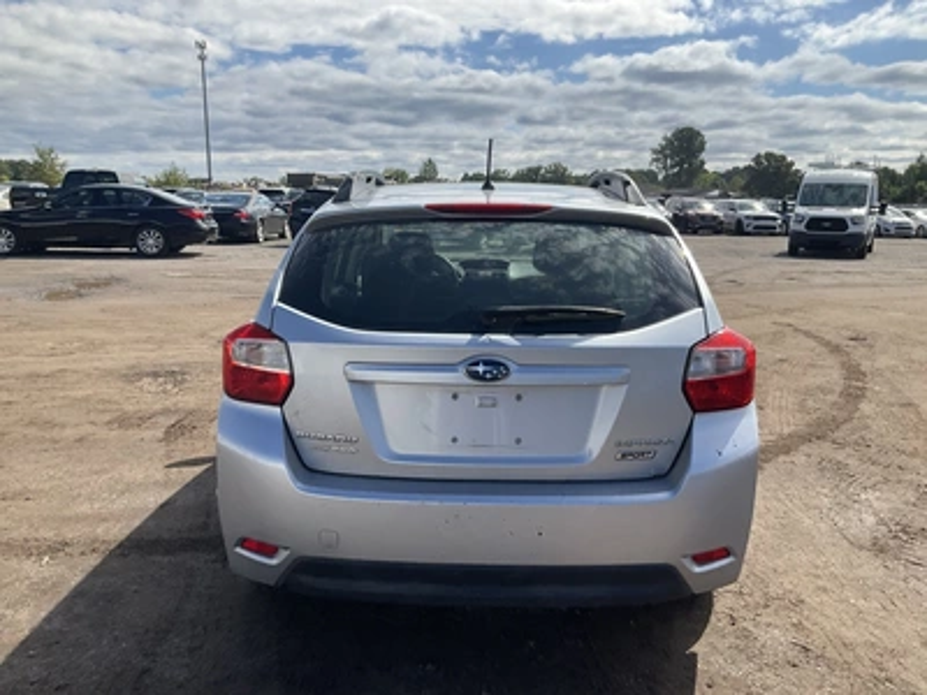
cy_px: 348
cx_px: 464
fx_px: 777
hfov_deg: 61.7
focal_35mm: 29
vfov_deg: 48.2
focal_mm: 3
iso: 25
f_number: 1.8
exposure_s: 1/1786
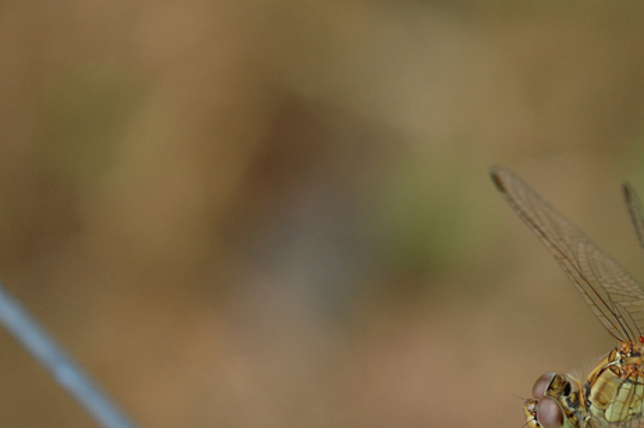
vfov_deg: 4.2
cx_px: 630
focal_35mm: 327
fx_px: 5846
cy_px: 396
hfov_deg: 6.3
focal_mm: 105
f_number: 8
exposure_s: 1/80
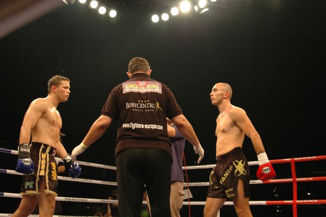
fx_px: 380
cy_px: 108
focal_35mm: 42
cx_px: 163
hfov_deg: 46.4
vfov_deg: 31.8
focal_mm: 28
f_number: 2.8
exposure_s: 1/400
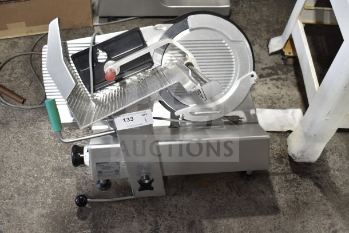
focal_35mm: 42
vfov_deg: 31.9
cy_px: 116
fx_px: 407
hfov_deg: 46.4
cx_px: 174
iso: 360
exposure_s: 1/50
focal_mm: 28
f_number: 4.2
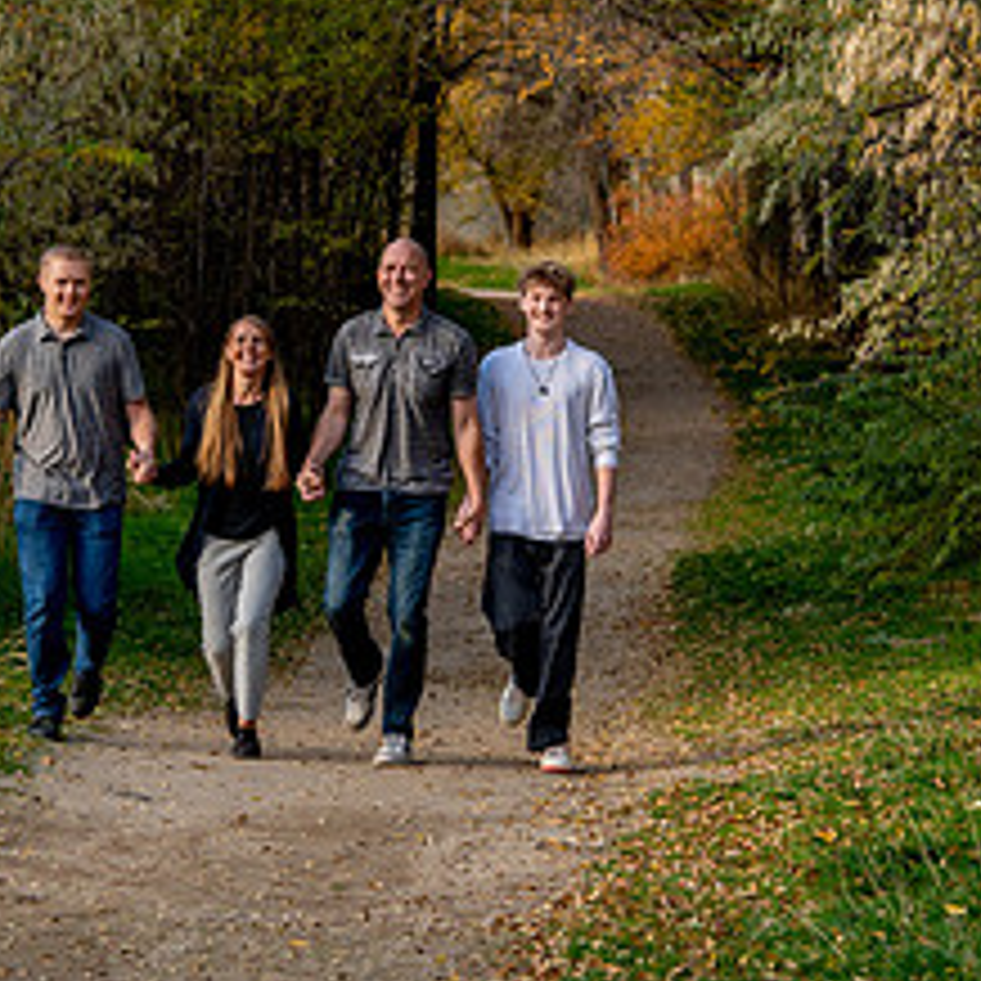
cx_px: 396
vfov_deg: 11.9
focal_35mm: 147
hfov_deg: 11.9
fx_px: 4713
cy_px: 320
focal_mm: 65
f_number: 4.5
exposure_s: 1/400
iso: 400
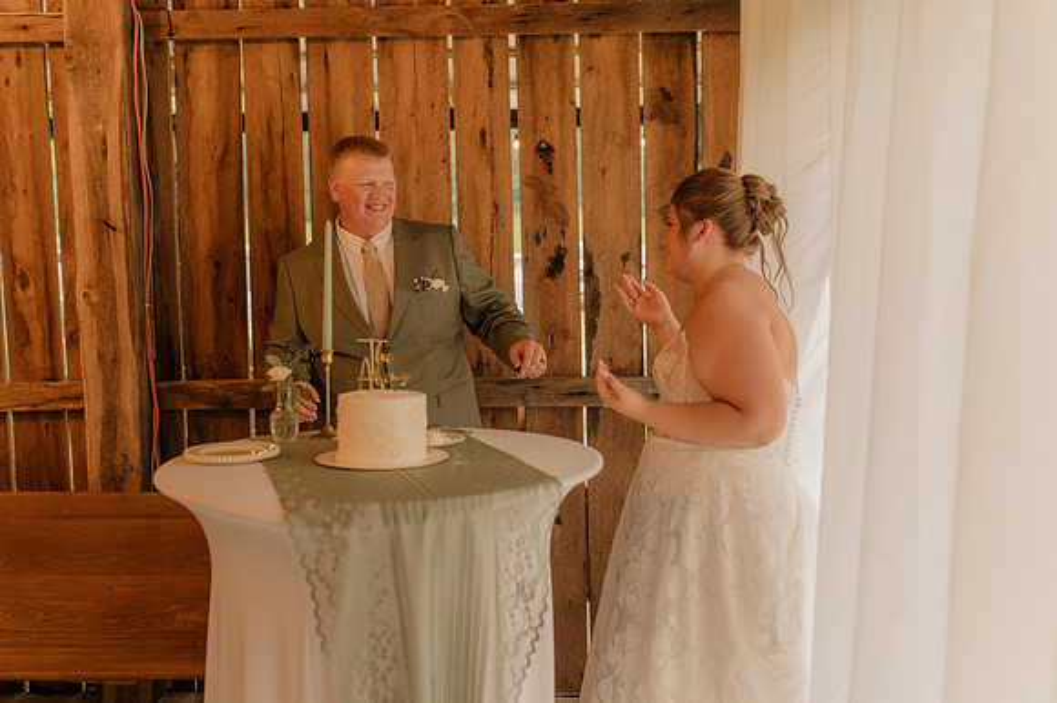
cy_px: 349
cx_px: 507
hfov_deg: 51.7
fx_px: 1091
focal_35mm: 37
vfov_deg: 35.7
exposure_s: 1/200
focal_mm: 35
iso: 640
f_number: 2.5
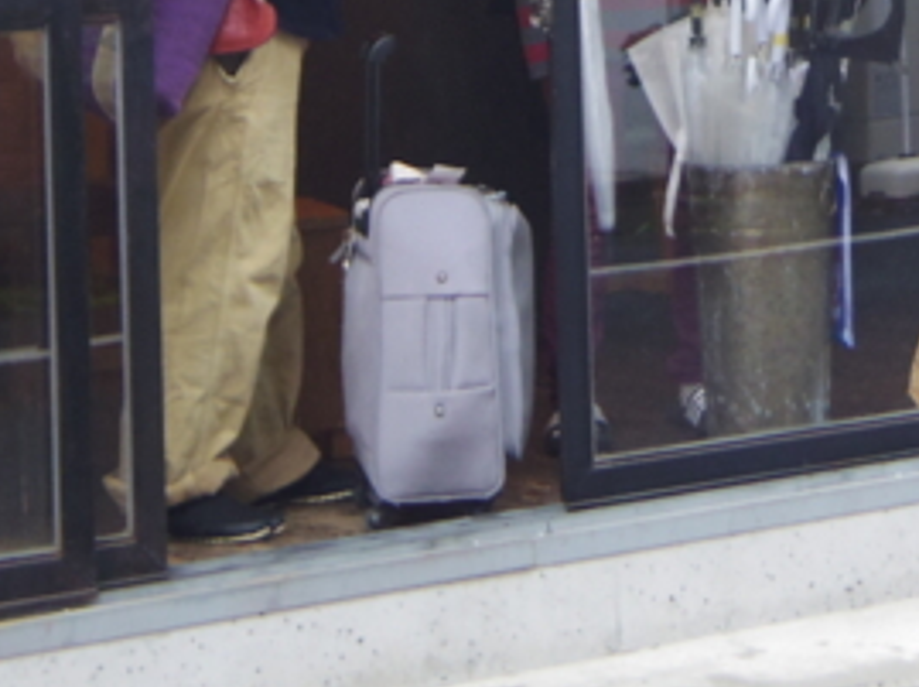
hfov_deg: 13.8
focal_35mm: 140
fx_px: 3712
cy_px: -253
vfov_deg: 10.3
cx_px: 987
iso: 200
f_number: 1.9
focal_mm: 8.5
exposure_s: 1/40
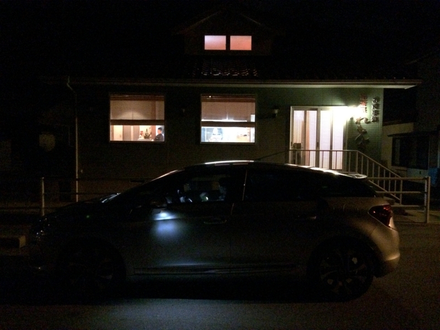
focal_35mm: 30
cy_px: 165
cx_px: 220
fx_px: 381
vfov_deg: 46.8
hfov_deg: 60.0
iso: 2500
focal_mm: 4.12
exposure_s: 1/15
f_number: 2.2
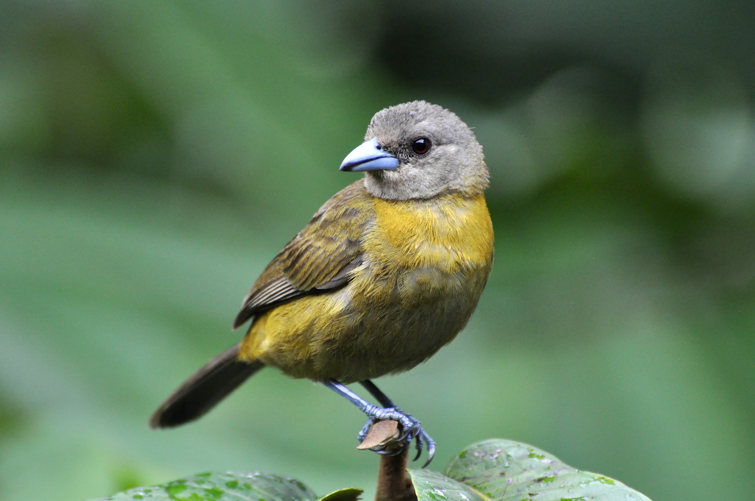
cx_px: 378
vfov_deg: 3.0
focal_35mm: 450
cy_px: 250
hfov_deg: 4.6
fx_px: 9426
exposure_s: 1/125
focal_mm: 300
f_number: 5.6
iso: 1100
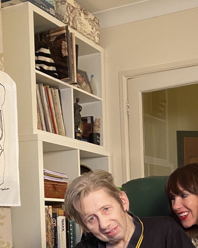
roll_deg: +1.9
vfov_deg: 30.4
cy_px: 242
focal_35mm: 58
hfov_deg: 24.9
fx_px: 425
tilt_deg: -2.4
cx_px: 201
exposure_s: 1/33
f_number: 1.8
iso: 320
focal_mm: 4.25
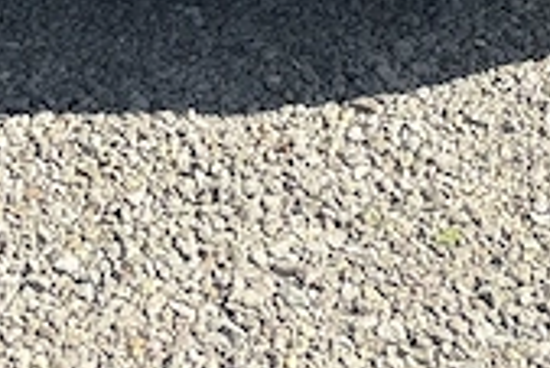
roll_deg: +0.0
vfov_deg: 7.5
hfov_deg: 12.8
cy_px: -746
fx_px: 2446
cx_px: 179
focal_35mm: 160
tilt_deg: -6.2
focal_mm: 5.96
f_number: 1.6
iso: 50
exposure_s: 1/1399
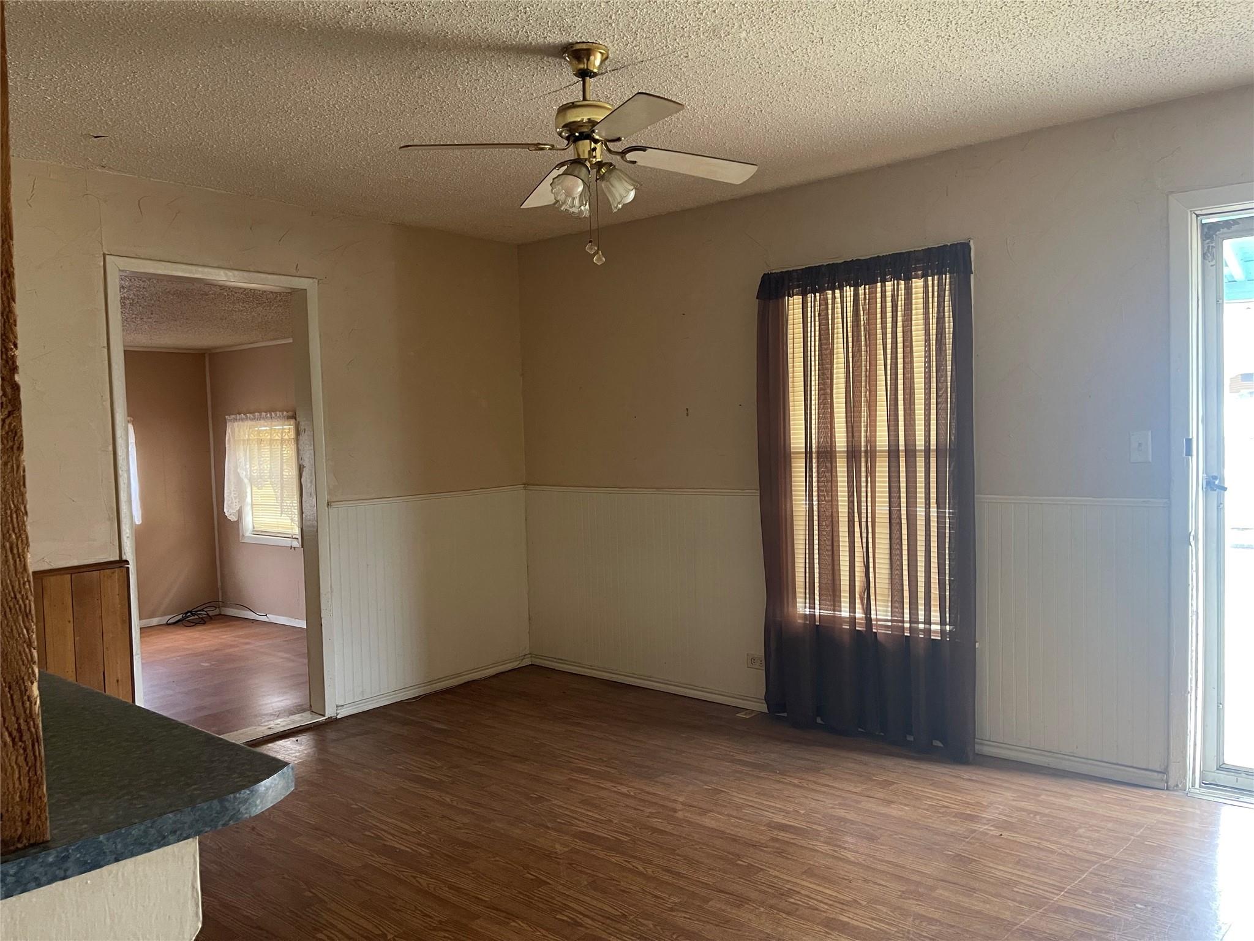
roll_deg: +1.8
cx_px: 627
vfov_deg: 54.9
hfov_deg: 69.4
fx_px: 906
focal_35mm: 25
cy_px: 470
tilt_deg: -2.7
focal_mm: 5.1
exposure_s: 1/60
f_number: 1.6
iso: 250
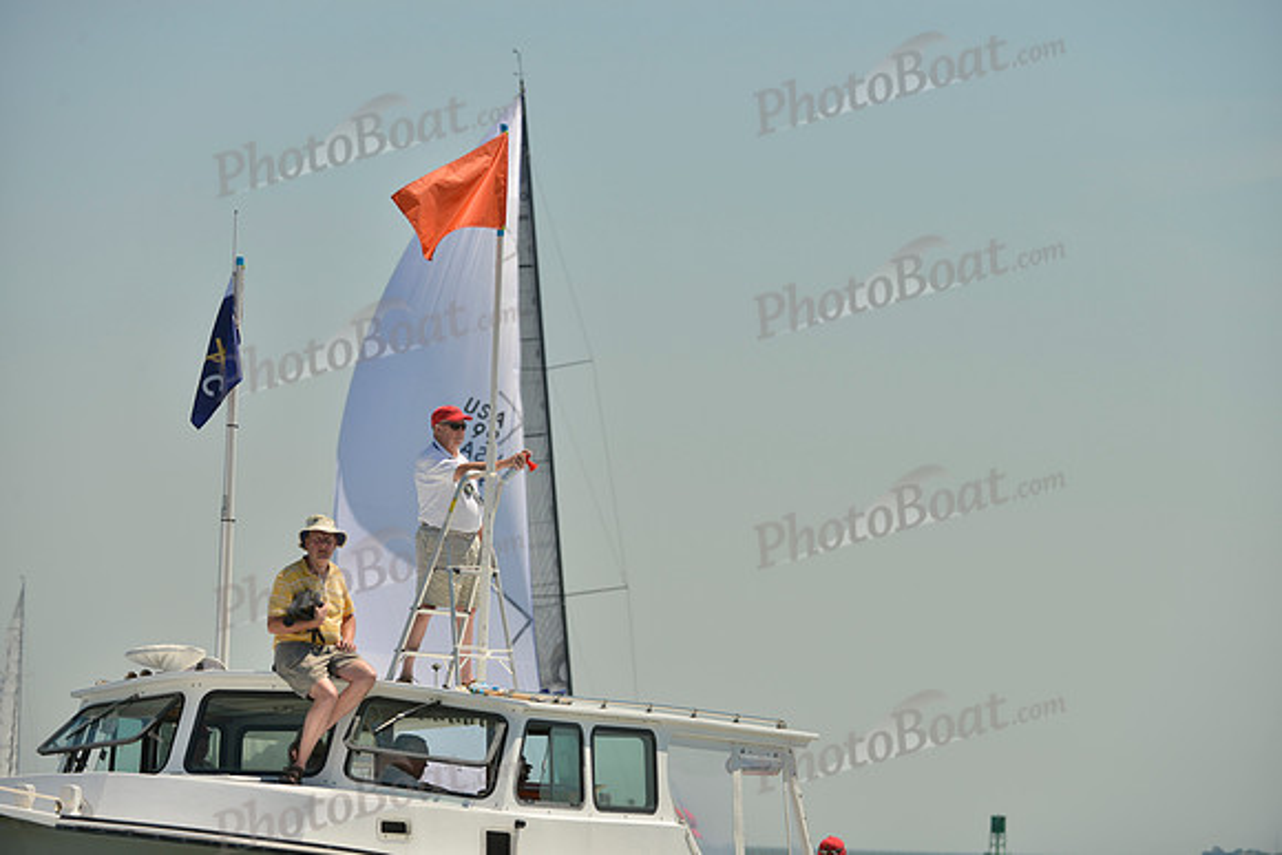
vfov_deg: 6.2
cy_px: 428
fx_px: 7836
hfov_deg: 9.4
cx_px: 641
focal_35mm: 220
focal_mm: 220
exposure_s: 1/1250
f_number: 7.1
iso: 200
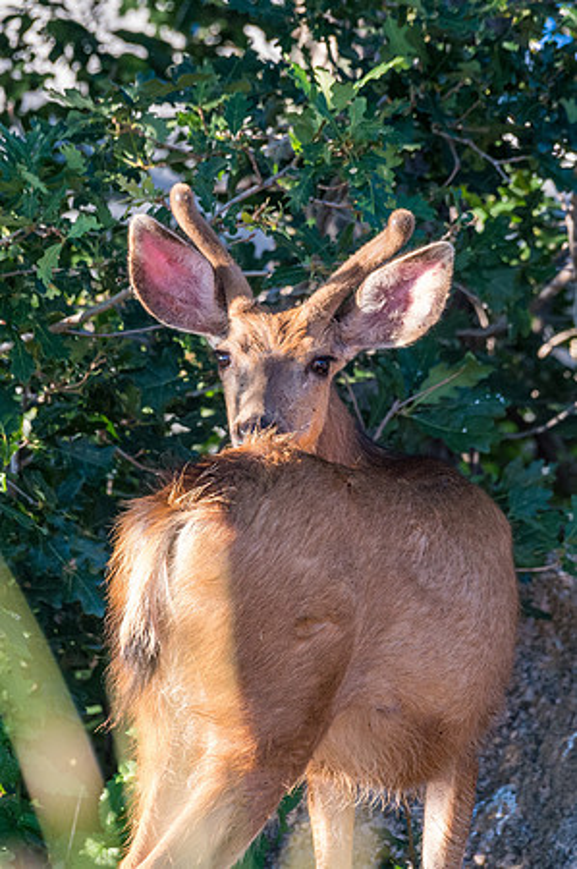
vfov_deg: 2.7
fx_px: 18403
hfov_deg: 1.8
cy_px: 427
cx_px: 289
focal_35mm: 764
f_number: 8
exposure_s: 1/500
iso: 2500
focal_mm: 500
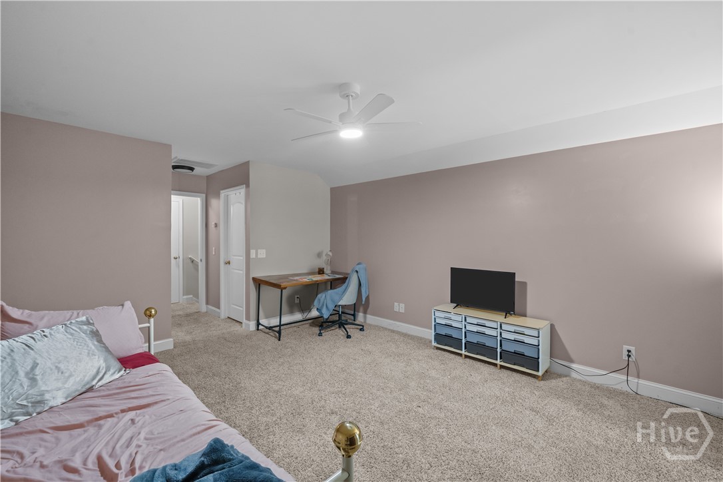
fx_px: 301
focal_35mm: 15
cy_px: 241
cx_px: 362
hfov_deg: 100.4
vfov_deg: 77.3
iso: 12800
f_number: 8
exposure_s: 1/25
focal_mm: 15
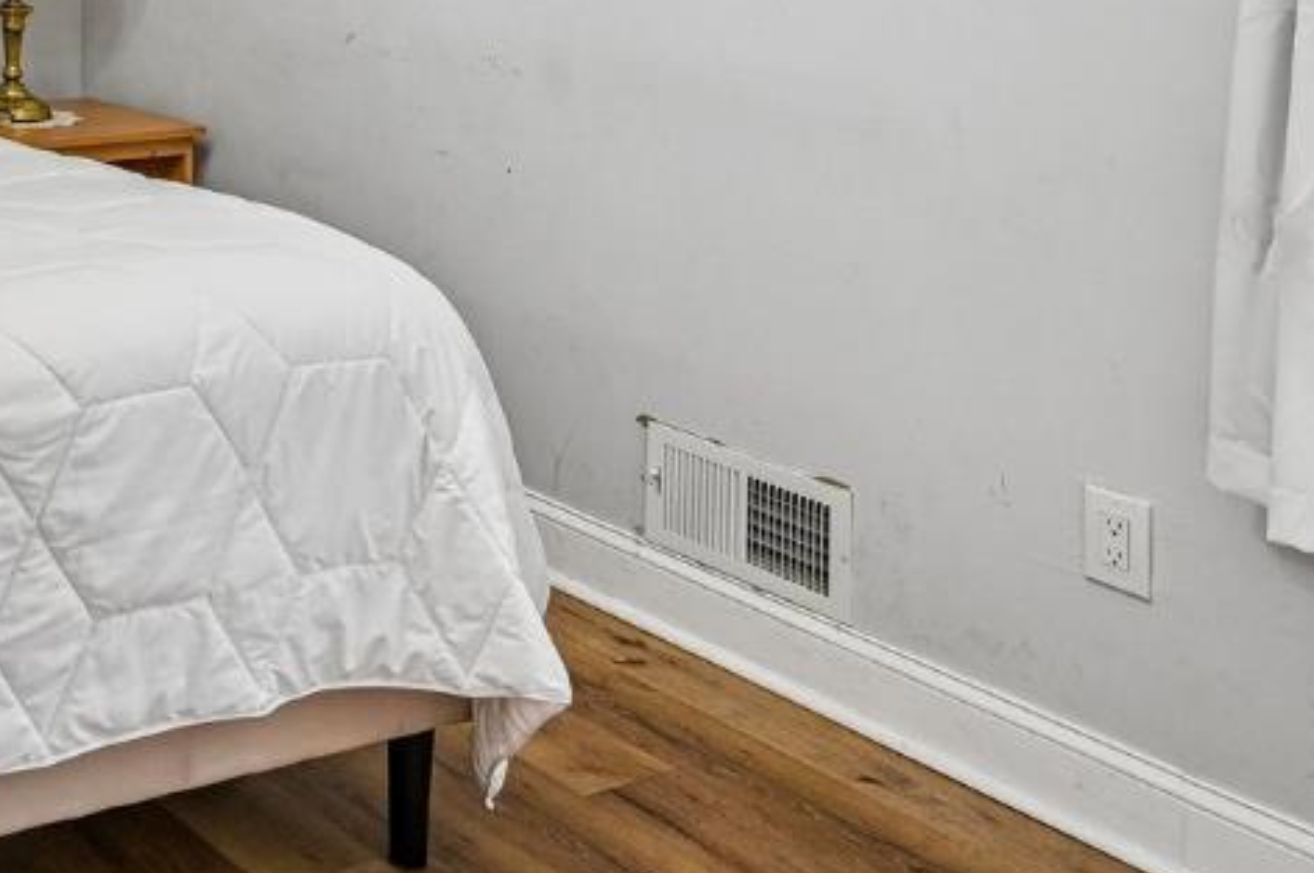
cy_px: -174
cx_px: -262
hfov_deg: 32.3
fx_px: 1860
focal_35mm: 51
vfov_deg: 24.0
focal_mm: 16
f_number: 8
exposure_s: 1/160
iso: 800
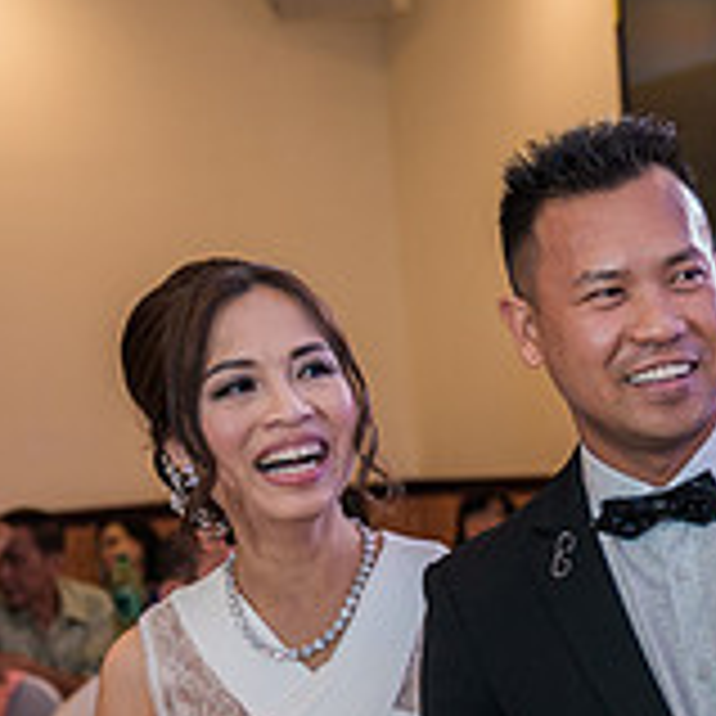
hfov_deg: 14.1
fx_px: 2832
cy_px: 565
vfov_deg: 14.3
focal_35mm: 121
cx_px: 757
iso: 1000
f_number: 2.8
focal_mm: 39
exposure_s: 1/125
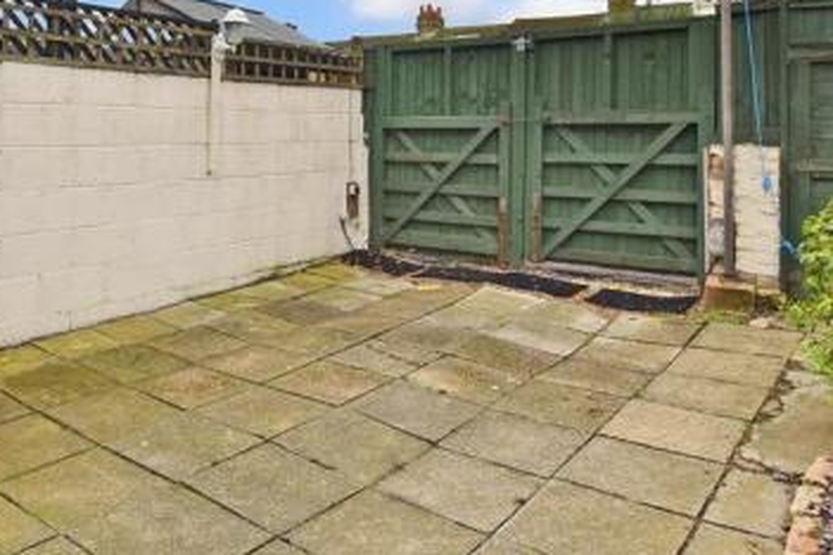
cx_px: 249
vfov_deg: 44.6
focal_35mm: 28
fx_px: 648
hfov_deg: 63.1
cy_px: 127
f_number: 10
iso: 200
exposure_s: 1/200
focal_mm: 10
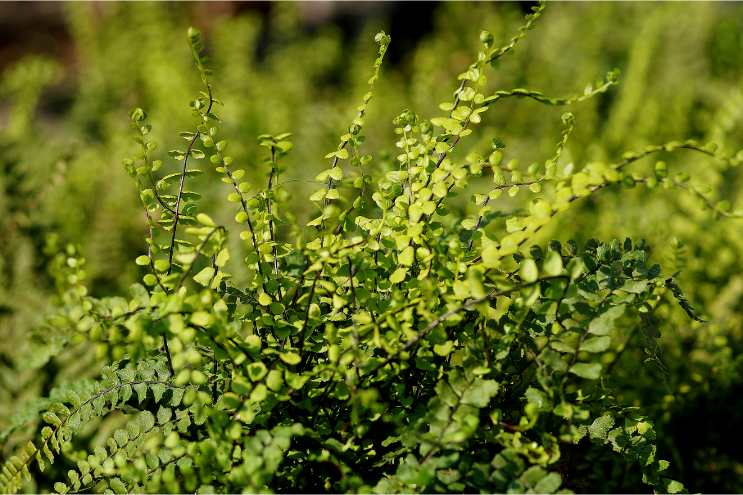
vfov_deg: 9.1
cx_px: 372
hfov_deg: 13.7
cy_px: 248
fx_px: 3096
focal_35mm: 150
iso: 100
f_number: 2.8
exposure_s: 1/500
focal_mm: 100
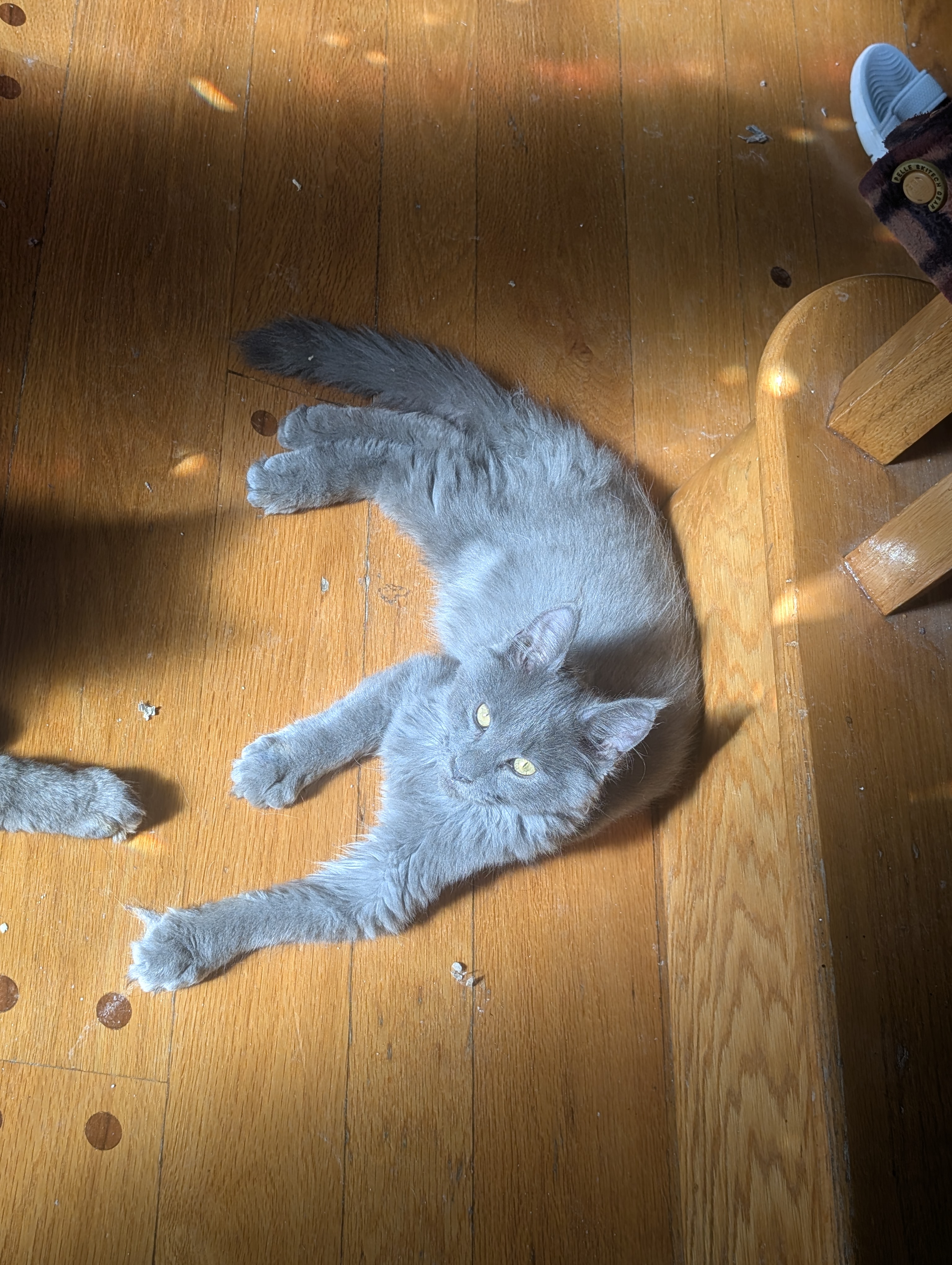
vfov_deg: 38.9
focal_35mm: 49
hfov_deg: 29.7
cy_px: 632
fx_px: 1792
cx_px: 476
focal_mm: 6.9
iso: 20
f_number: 1.68
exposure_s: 1/253
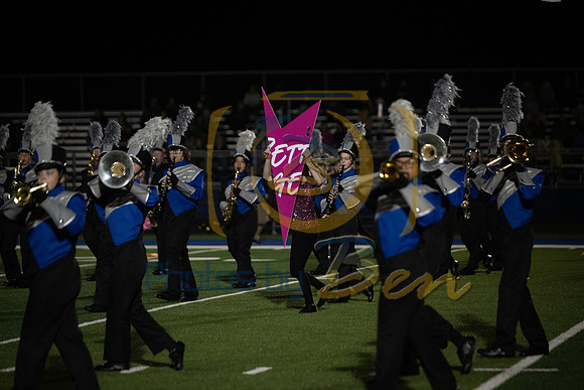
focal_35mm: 170
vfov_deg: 8.1
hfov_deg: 12.1
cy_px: 195
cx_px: 292
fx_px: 2758
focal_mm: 170
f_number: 2.8
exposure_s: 1/1250
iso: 3200
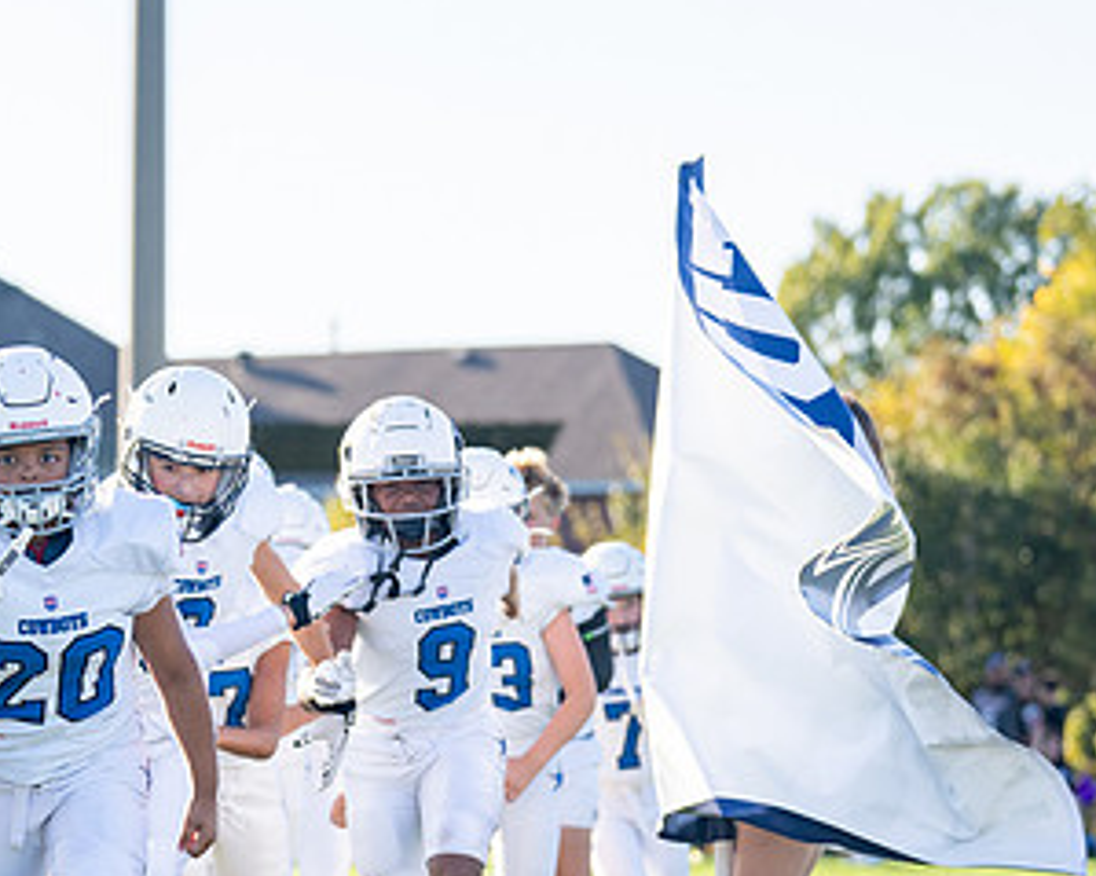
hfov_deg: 11.1
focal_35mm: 173
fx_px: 5610
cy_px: 601
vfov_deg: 8.9
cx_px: 161
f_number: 2.8
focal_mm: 90
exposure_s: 1/2500
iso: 320
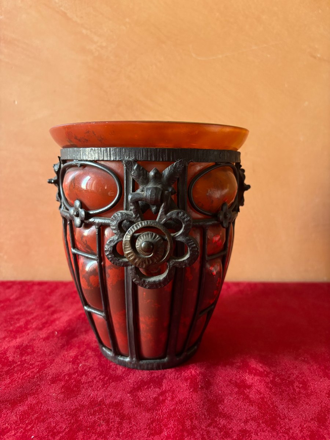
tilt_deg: -9.6
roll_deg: -1.8
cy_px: 220
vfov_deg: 67.3
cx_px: 165
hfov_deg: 53.1
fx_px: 330
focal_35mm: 26
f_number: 1.6
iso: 400
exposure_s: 1/60
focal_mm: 5.96
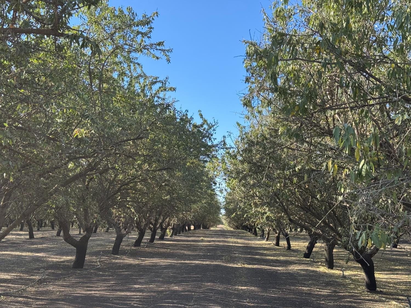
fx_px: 570
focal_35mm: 48
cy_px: 154
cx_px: 206
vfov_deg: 30.3
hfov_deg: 39.7
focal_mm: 6.76
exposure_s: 1/1263
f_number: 1.78
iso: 64
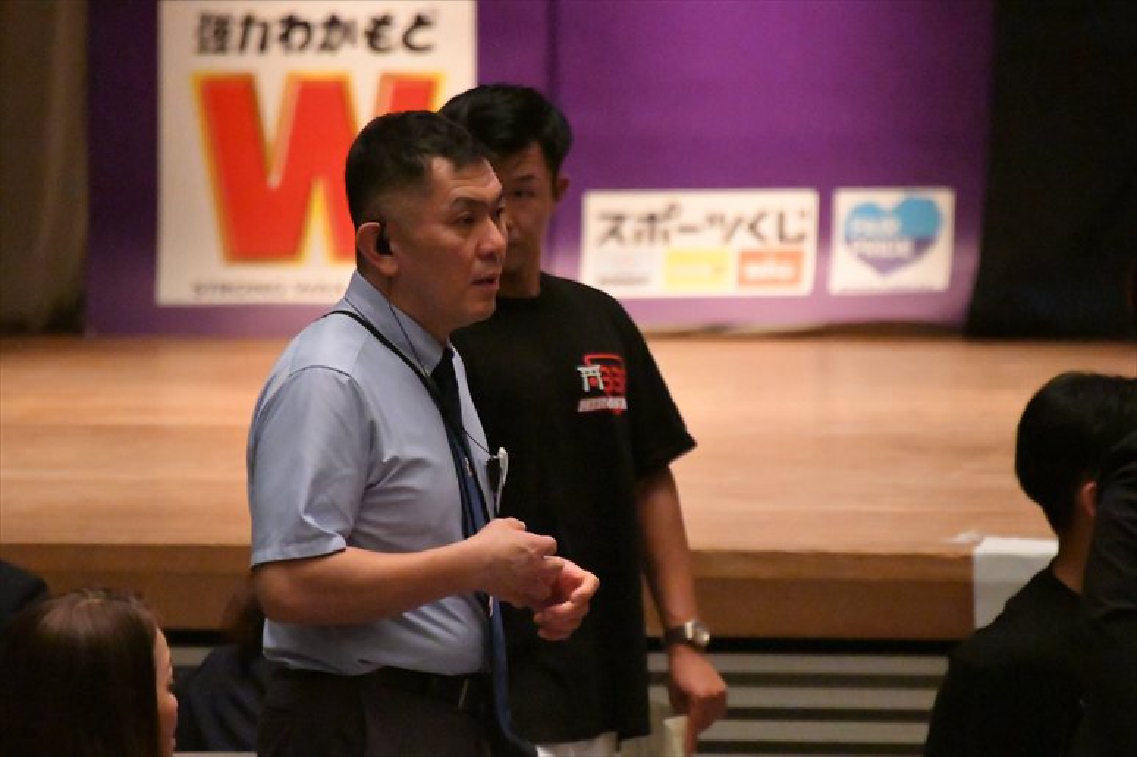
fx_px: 14206
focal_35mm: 450
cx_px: 568
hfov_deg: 4.6
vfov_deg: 3.1
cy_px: 378
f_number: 5.6
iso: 25600
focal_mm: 300
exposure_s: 1/400
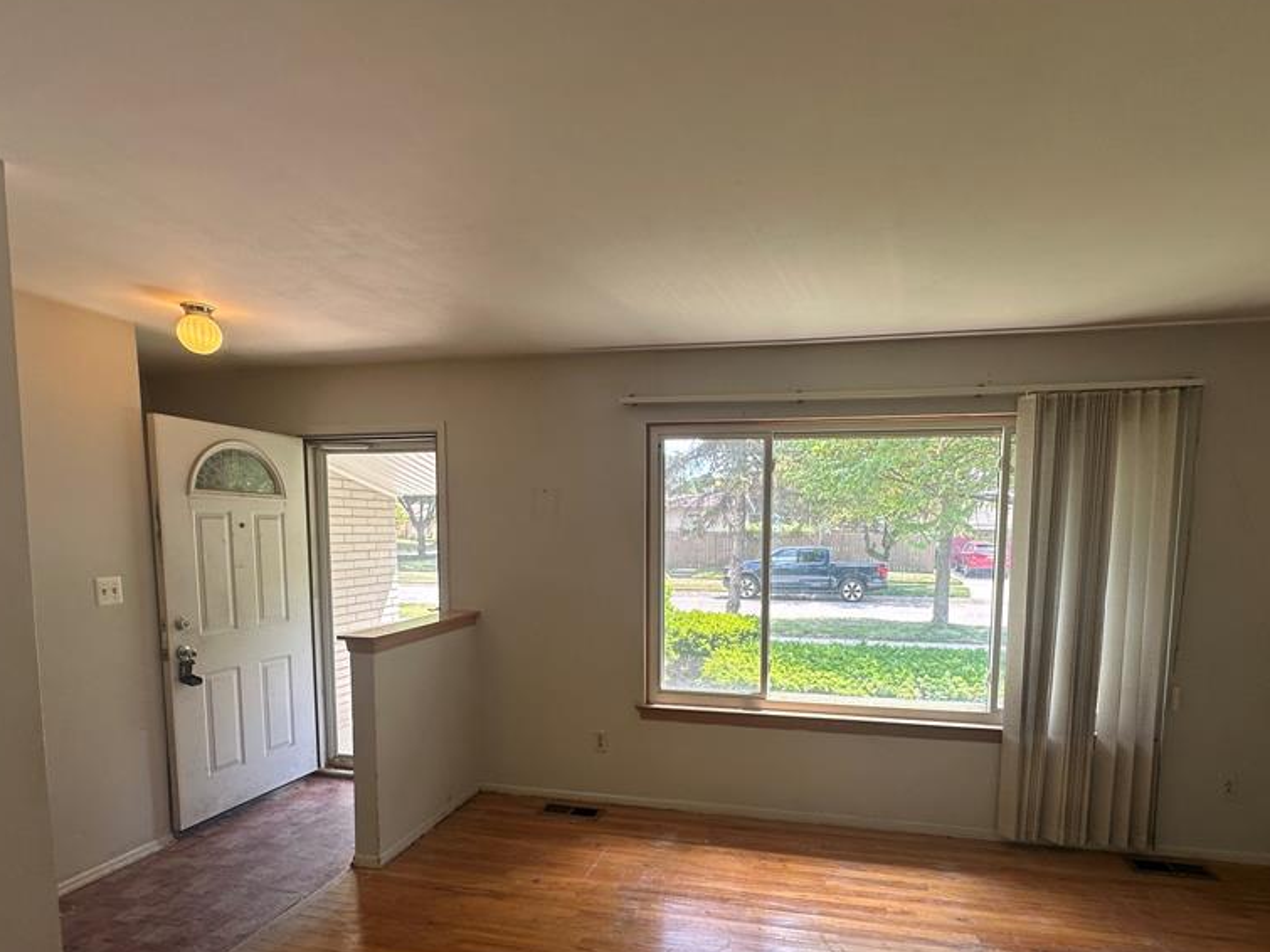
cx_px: 678
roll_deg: -0.2
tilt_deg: -5.3
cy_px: 595
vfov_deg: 67.6
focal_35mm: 19
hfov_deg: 84.6
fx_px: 697
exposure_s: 1/107
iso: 40
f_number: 2.2
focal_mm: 2.22
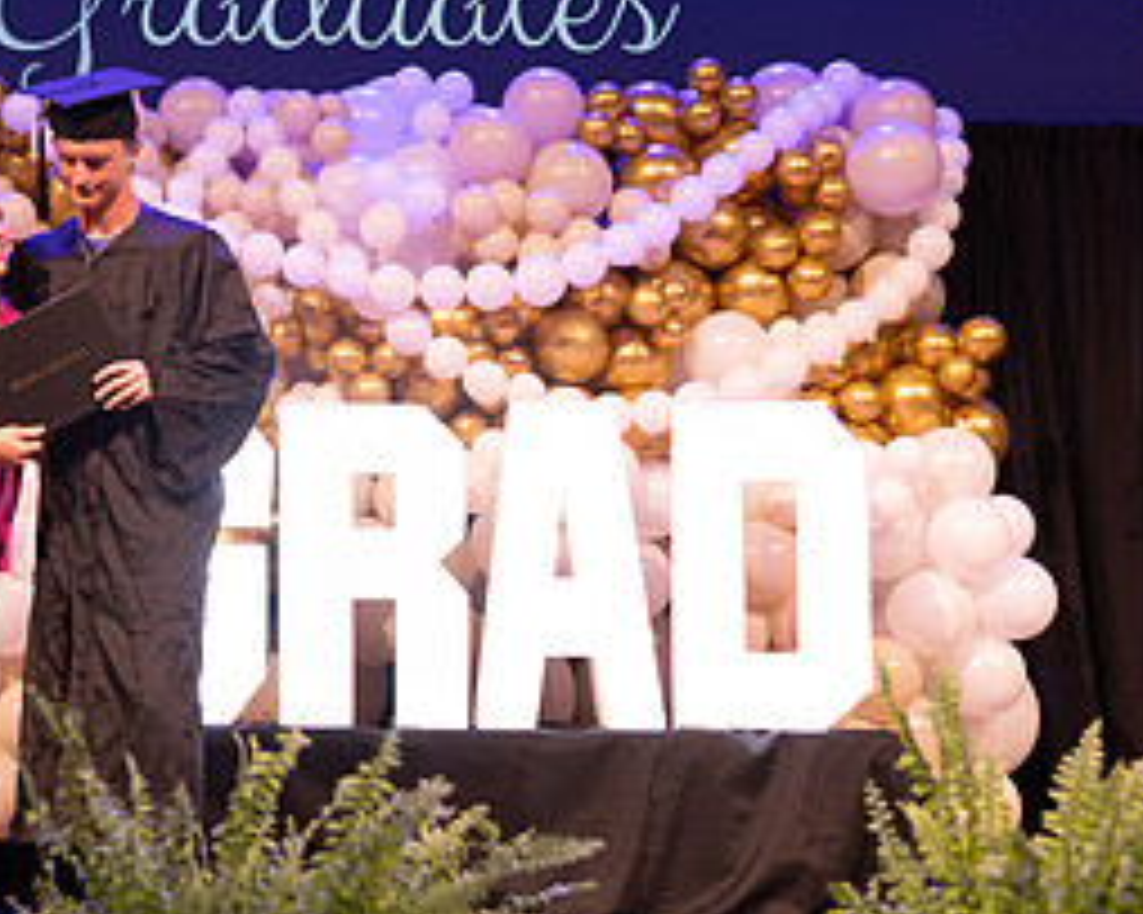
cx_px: 117
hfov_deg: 25.3
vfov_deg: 20.9
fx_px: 2469
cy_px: 277
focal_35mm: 73
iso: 1600
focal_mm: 34
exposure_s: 1/200
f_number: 4
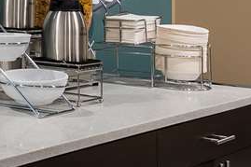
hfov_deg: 13.3
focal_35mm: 78
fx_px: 543
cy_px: 83
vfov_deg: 17.5
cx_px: -421
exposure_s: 1/6
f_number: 5.6
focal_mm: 14
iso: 400
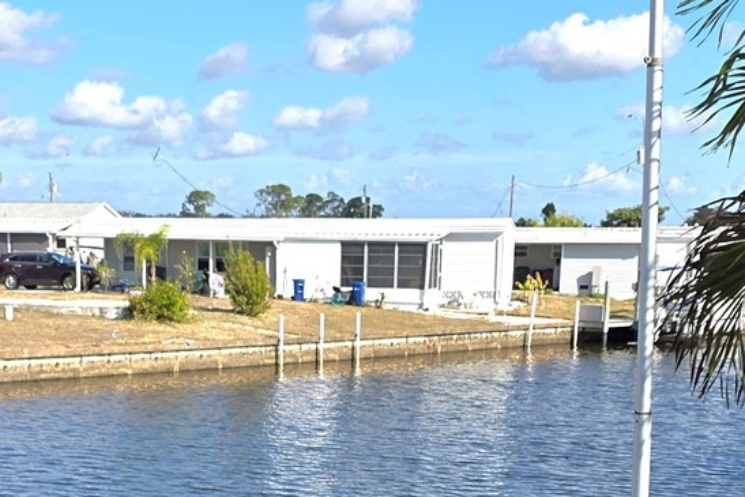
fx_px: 1449
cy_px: 573
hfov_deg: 28.7
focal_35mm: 70
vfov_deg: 18.6
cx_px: 264
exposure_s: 1/714
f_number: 1.7
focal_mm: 6.3
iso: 12
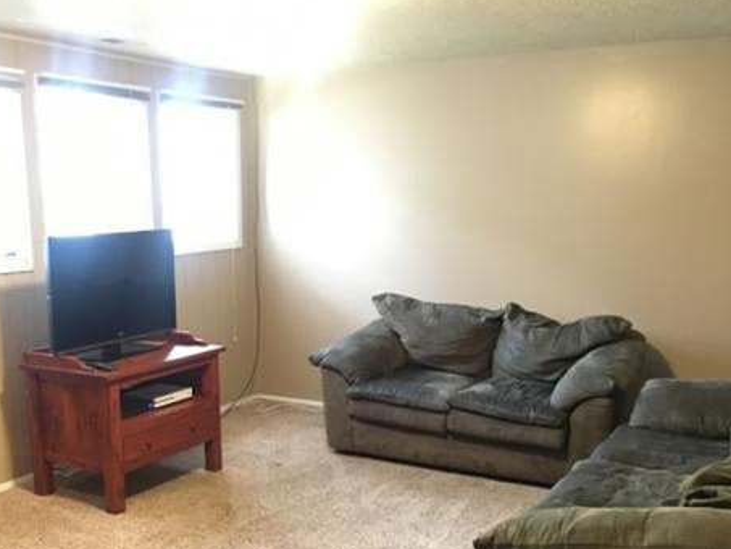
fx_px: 866
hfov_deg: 45.5
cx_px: 292
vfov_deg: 34.7
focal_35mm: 41
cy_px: 378
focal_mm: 4.15
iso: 320
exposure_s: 1/15
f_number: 2.2
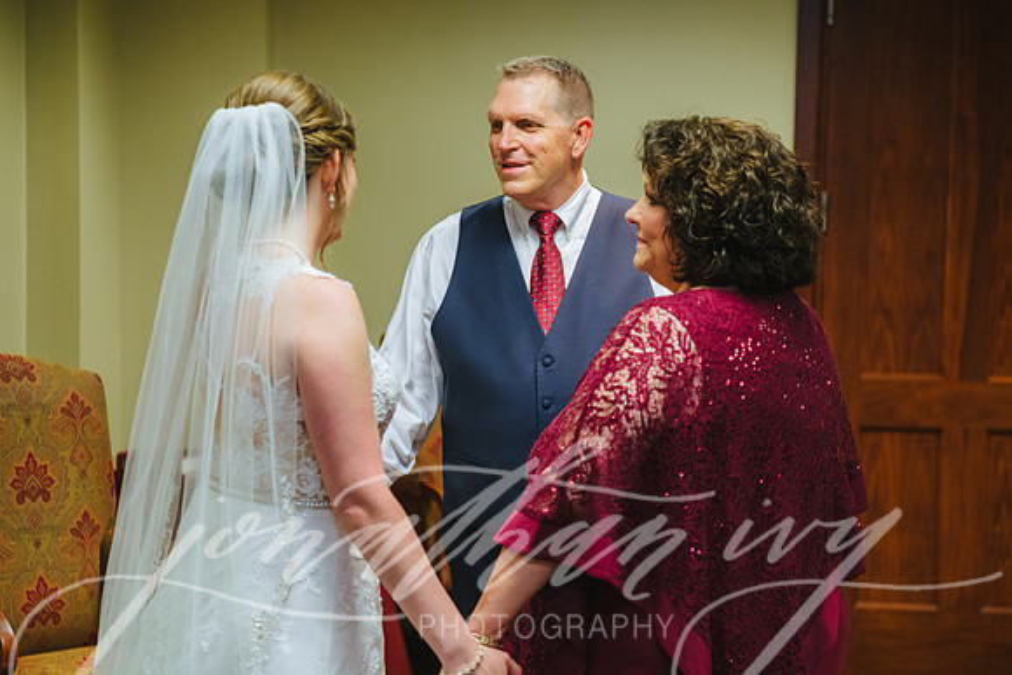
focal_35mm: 70
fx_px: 1968
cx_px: 506
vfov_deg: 19.5
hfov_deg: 28.8
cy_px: 338
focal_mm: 70
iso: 1250
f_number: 2.8
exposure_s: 1/100
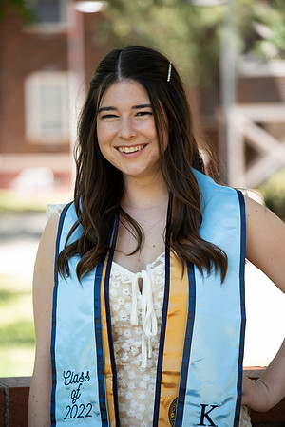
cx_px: 142
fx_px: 2731
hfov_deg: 6.0
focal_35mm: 230
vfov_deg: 9.0
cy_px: 214
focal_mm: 230
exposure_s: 1/320
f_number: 5.6
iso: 640
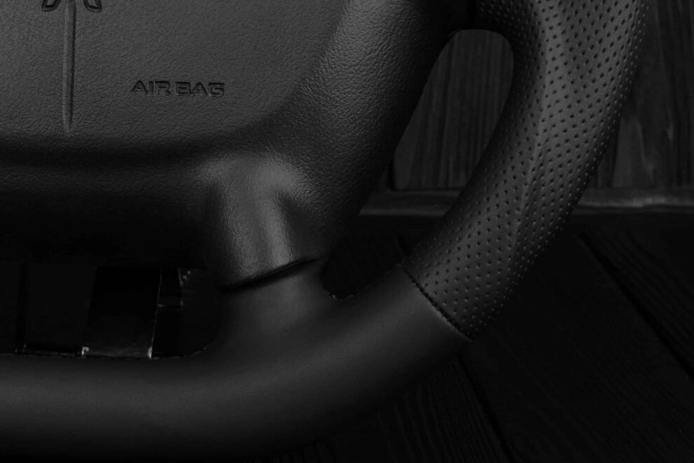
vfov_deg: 10.0
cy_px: -68
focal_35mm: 135
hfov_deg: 15.0
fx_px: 2608
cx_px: 85
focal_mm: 35
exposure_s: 1/125
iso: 500
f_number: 6.3
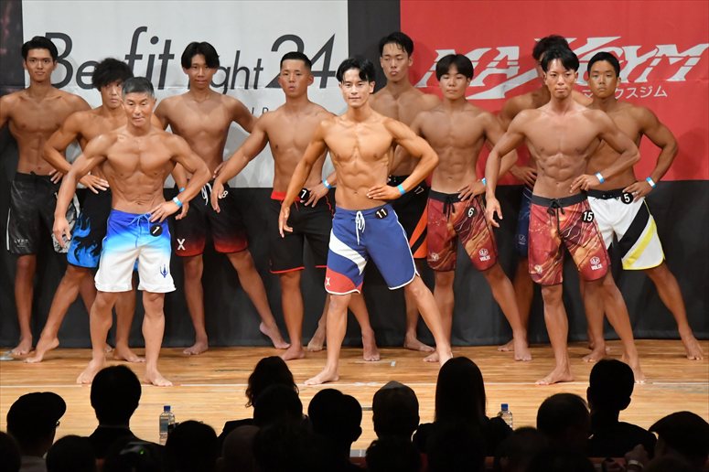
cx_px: 354
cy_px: 236
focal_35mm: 217
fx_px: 4272
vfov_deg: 6.3
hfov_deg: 9.5
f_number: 5.6
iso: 10000
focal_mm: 145
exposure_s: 1/400
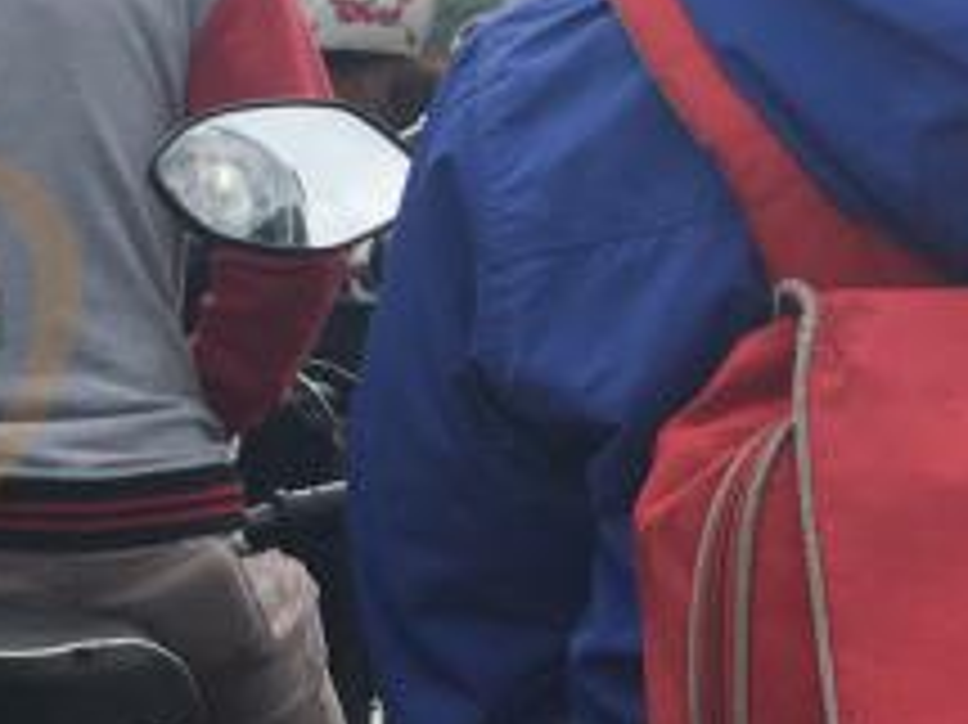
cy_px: 369
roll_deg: +0.1
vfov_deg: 13.7
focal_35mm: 108
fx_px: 3018
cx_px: -819
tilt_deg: +0.2
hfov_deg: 15.4
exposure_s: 1/1221
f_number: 2.2
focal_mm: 4.15
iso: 25
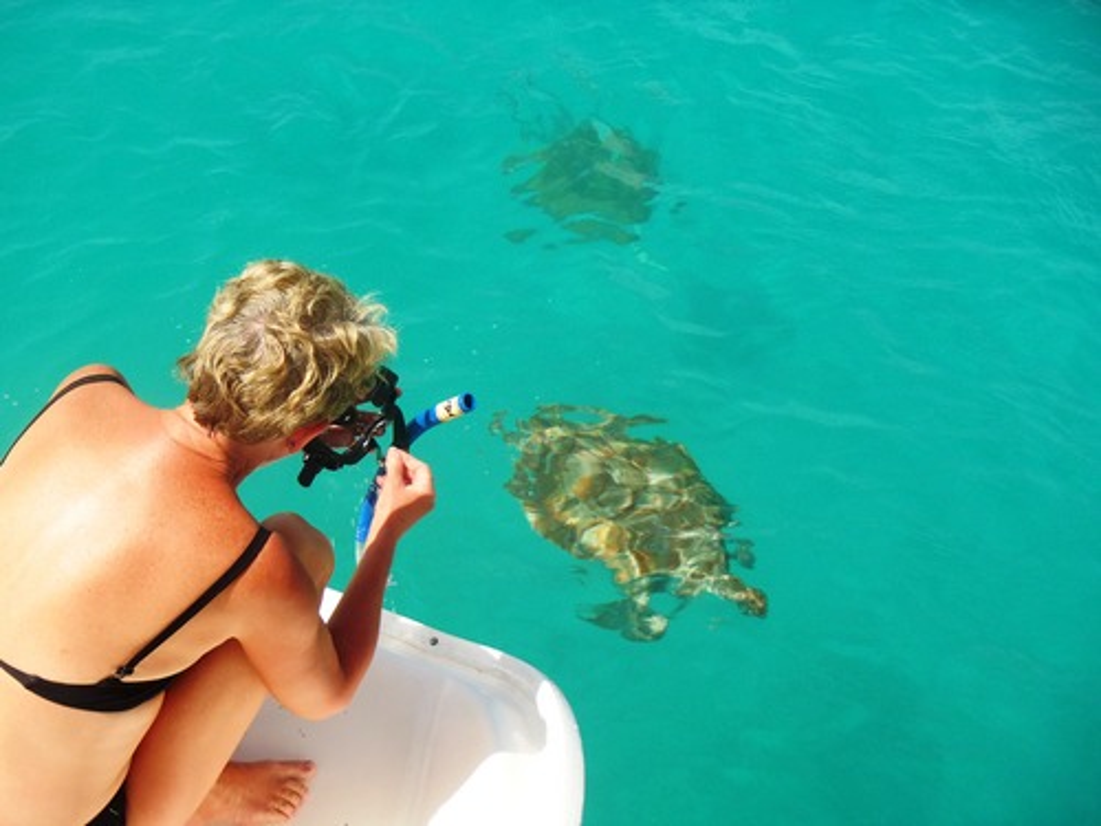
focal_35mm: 40
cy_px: 413
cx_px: 550
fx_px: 1272
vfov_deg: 36.0
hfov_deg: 46.8
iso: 125
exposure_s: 1/80
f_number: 13
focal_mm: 7.28
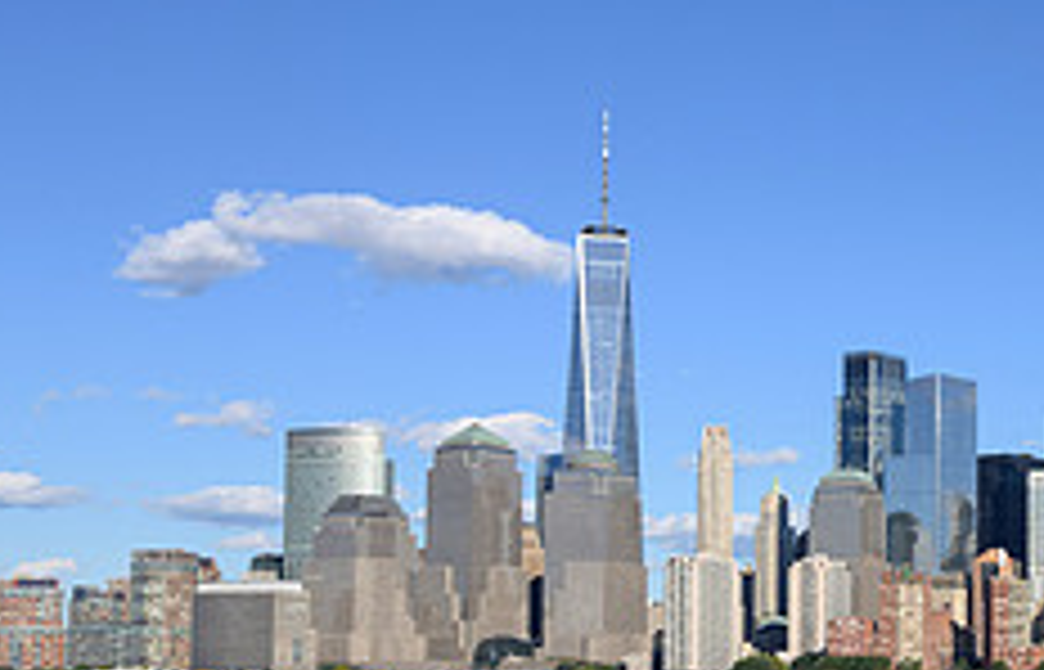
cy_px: 582
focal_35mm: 68
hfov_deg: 27.4
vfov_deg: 19.2
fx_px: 1950
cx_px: 1150
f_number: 5.6
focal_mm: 24
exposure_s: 1/500
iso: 64
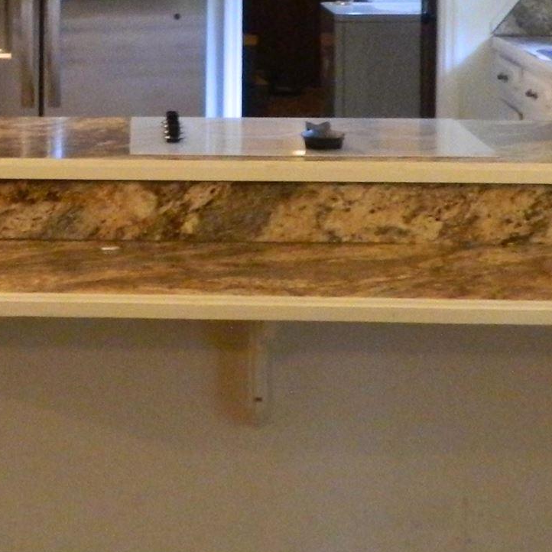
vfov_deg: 17.9
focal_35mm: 94
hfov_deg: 18.2
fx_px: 1696
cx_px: 44
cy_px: -27
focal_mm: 4.5
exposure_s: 1/13
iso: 400
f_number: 3.1
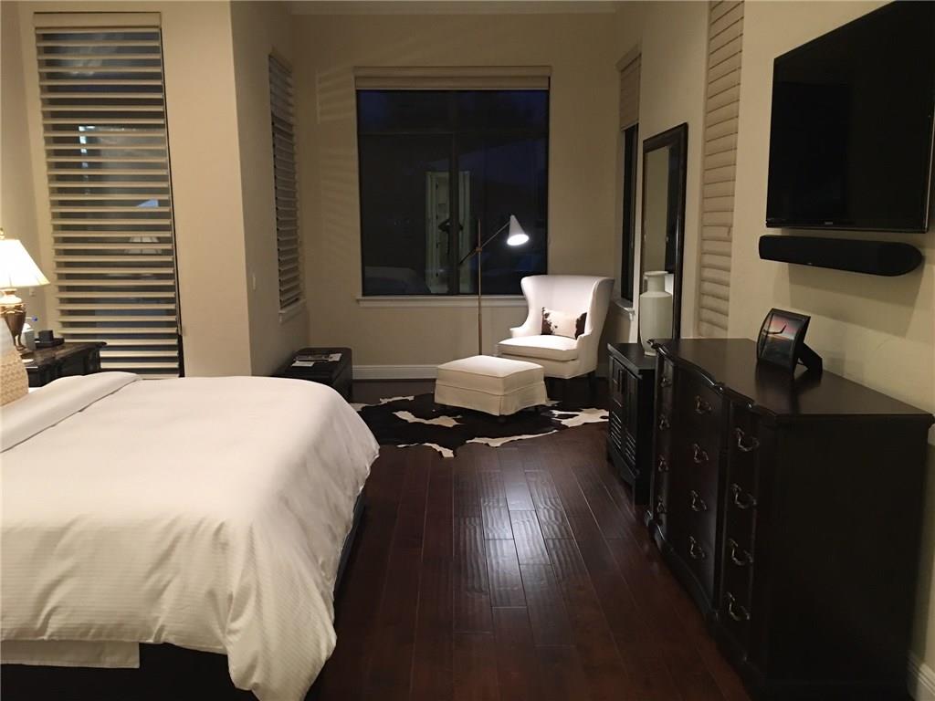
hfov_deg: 61.7
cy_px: 350
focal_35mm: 29
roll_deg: -0.1
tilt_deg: -7.6
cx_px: 468
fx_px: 783
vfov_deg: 48.2
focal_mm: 4.15
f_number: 2.2
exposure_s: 1/10
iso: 80
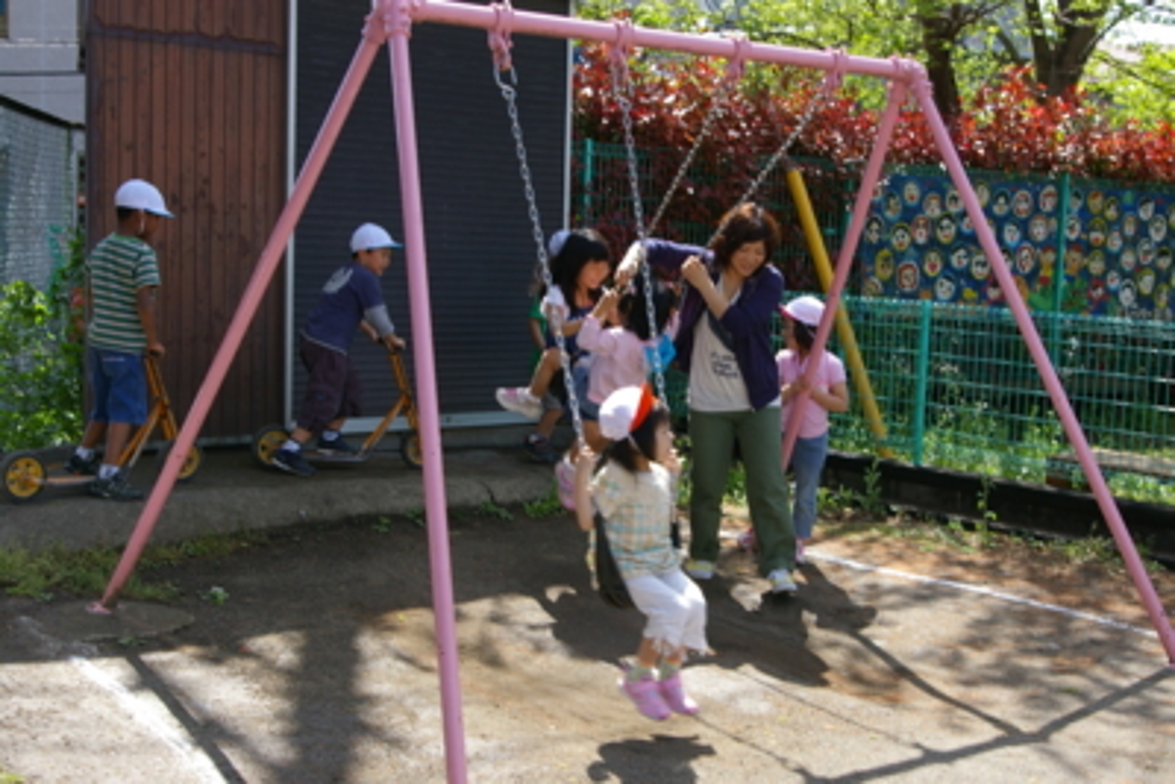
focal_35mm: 52
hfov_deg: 37.8
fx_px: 1714
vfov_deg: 25.8
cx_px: 588
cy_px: 392
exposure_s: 1/125
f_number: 8
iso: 200
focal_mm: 35
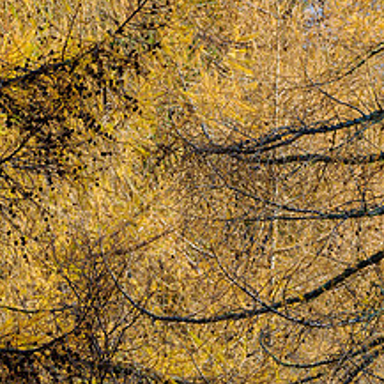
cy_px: 164
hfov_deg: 1.2
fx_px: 17847
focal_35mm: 1422
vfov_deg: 1.2
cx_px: 499
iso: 400
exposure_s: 1/250
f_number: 5.6
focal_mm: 300
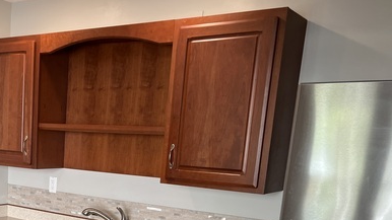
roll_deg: -2.3
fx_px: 509
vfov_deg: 23.1
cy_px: 235
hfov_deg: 39.7
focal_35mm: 49
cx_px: 56
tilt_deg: -11.5
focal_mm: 5.7
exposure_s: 1/120
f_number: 1.5
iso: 100
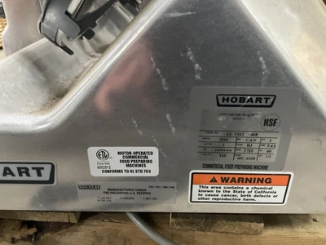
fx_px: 273
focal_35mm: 29
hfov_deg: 61.7
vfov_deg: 48.2
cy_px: 122
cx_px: 163
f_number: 1.8
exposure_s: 1/30
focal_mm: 3
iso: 400
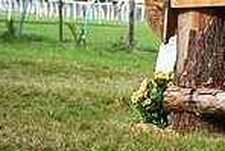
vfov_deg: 4.4
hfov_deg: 6.5
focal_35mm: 309
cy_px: -120
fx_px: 1933
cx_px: 412
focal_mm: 79
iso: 320
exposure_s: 1/1250
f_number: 4.5
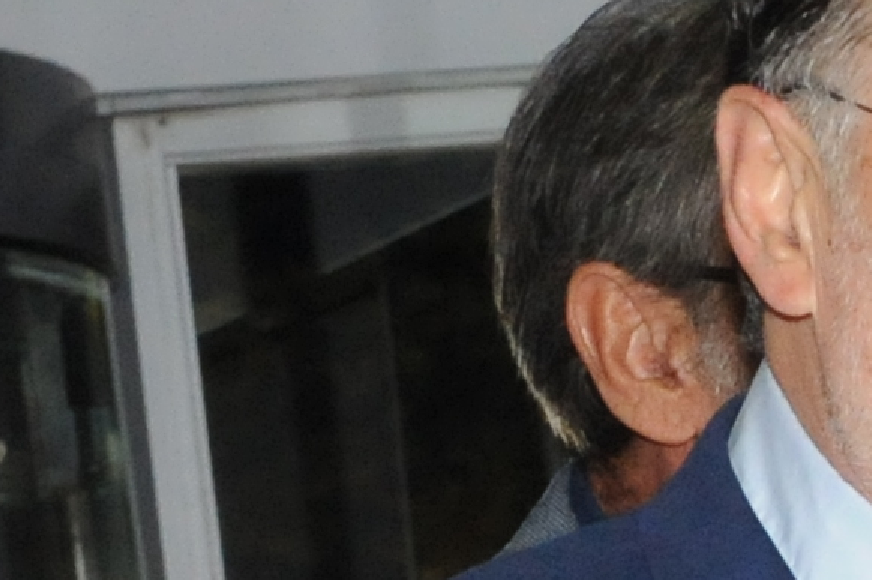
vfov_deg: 3.8
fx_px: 8565
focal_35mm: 354
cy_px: 1234
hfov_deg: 5.8
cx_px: 1276
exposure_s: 1/125
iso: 1250
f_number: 6.3
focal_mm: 32
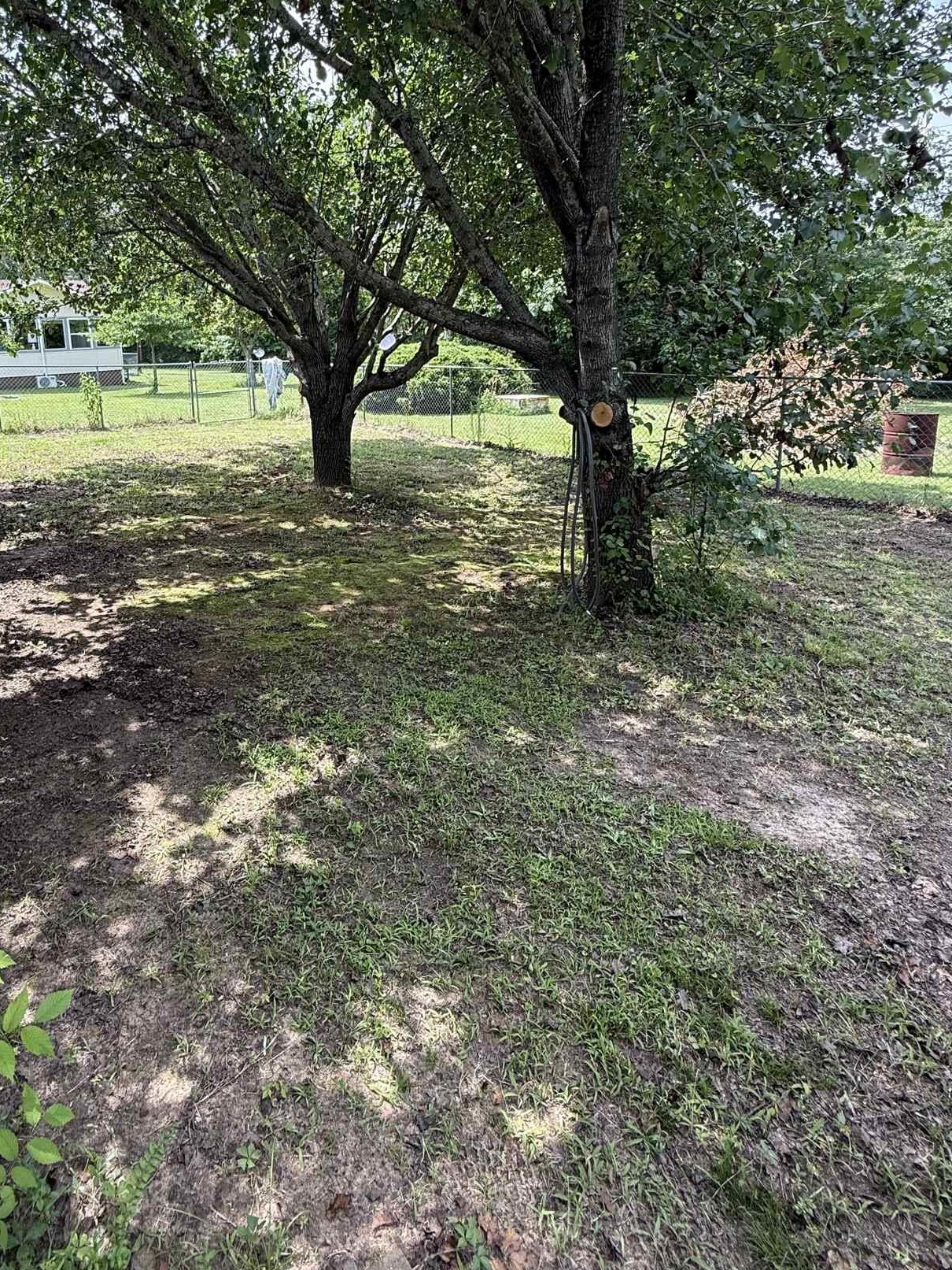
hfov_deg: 64.6
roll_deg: +2.1
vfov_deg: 80.4
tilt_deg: -9.8
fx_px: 733
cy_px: 485
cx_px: 335
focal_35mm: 20
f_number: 2.2
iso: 50
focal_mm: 2.22
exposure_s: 1/269
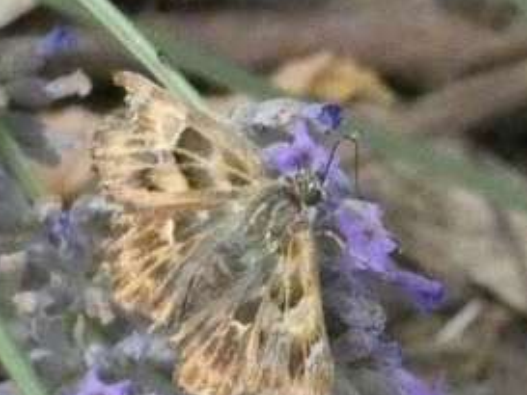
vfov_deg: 3.9
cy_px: 272
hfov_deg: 5.2
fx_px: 5849
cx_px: 185
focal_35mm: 384
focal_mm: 29.5
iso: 3200
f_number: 7.1
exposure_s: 1/1000
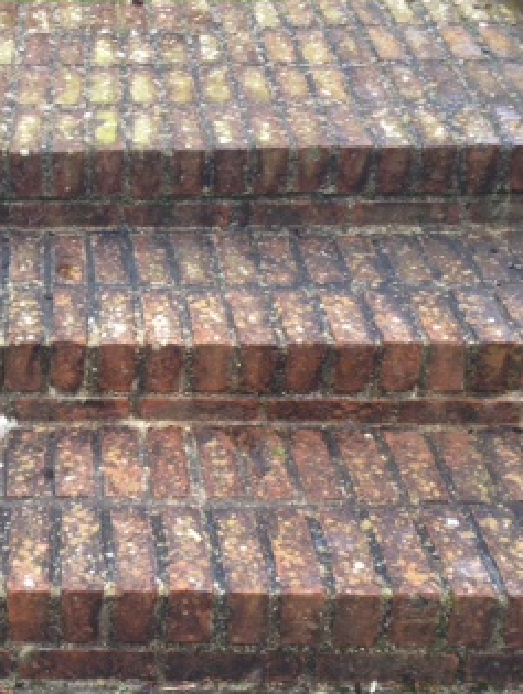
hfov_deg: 20.4
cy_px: 328
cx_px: 53
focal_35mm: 71
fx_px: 1427
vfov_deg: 27.4
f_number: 2.4
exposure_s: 1/120
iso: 64
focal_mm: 4.28
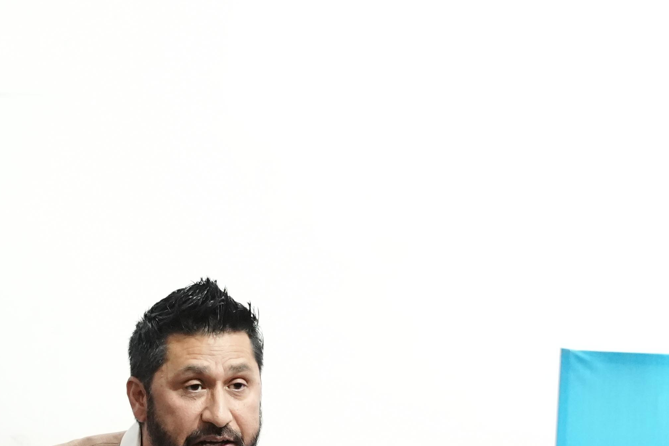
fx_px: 4442
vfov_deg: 5.7
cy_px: 506
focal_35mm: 239
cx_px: 318
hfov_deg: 8.6
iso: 5000
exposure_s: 1/250
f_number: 2.8
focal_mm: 70
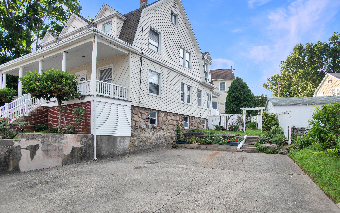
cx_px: 169
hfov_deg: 72.5
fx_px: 232
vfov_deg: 49.3
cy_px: 112
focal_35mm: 25
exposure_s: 1/500
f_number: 8
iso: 500
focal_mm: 24
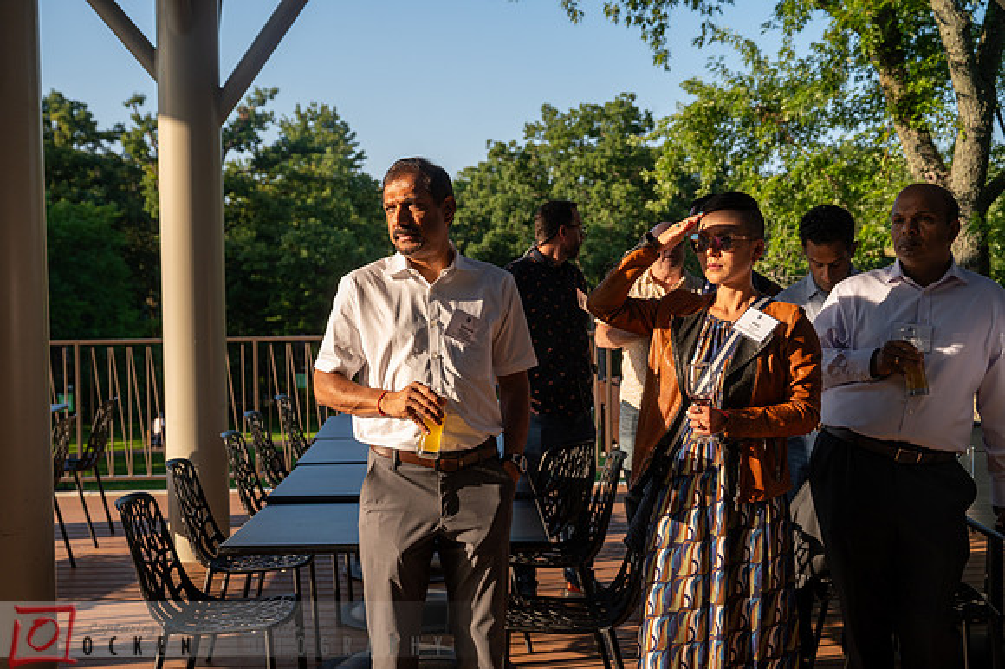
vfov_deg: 28.6
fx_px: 1311
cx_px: 502
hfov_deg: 41.9
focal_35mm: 47
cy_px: 334
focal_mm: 47
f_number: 5
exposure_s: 1/1000
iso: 400
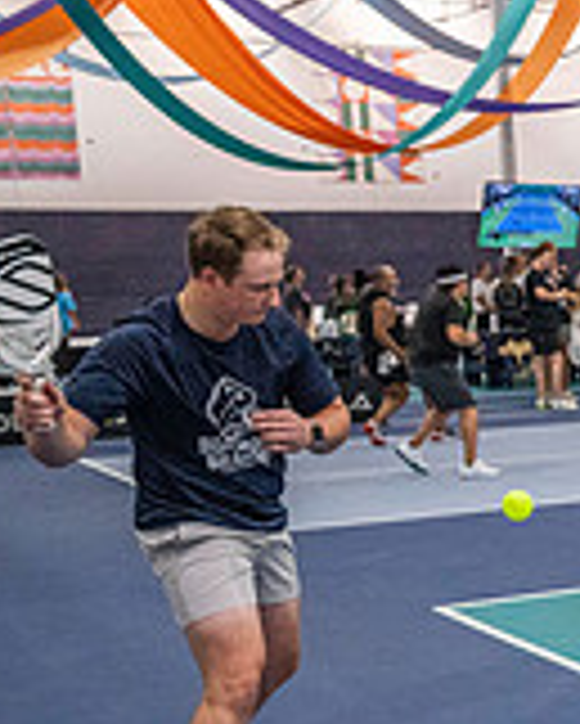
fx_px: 1736
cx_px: 1205
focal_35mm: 81
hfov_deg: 15.0
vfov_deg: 23.2
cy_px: 569
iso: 6400
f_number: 4
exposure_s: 1/800
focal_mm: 24
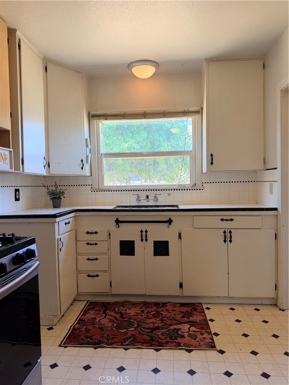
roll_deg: +1.1
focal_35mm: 24
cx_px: 144
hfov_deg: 56.8
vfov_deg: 71.6
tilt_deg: -2.1
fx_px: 267
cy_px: 192
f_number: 1.78
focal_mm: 6.76
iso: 100
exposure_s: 1/120
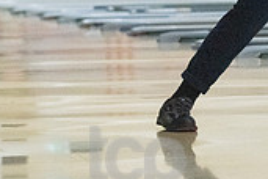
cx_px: 360
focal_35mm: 373
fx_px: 2777
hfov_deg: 5.5
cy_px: -38
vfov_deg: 3.7
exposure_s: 1/1000
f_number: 4
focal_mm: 110
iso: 10000
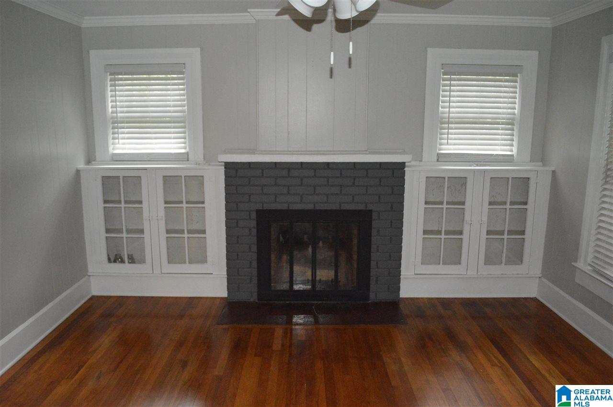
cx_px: 306
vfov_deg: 47.8
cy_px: 204
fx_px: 459
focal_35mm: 27
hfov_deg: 67.4
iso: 3200
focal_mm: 18
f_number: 3.5
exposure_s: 1/60
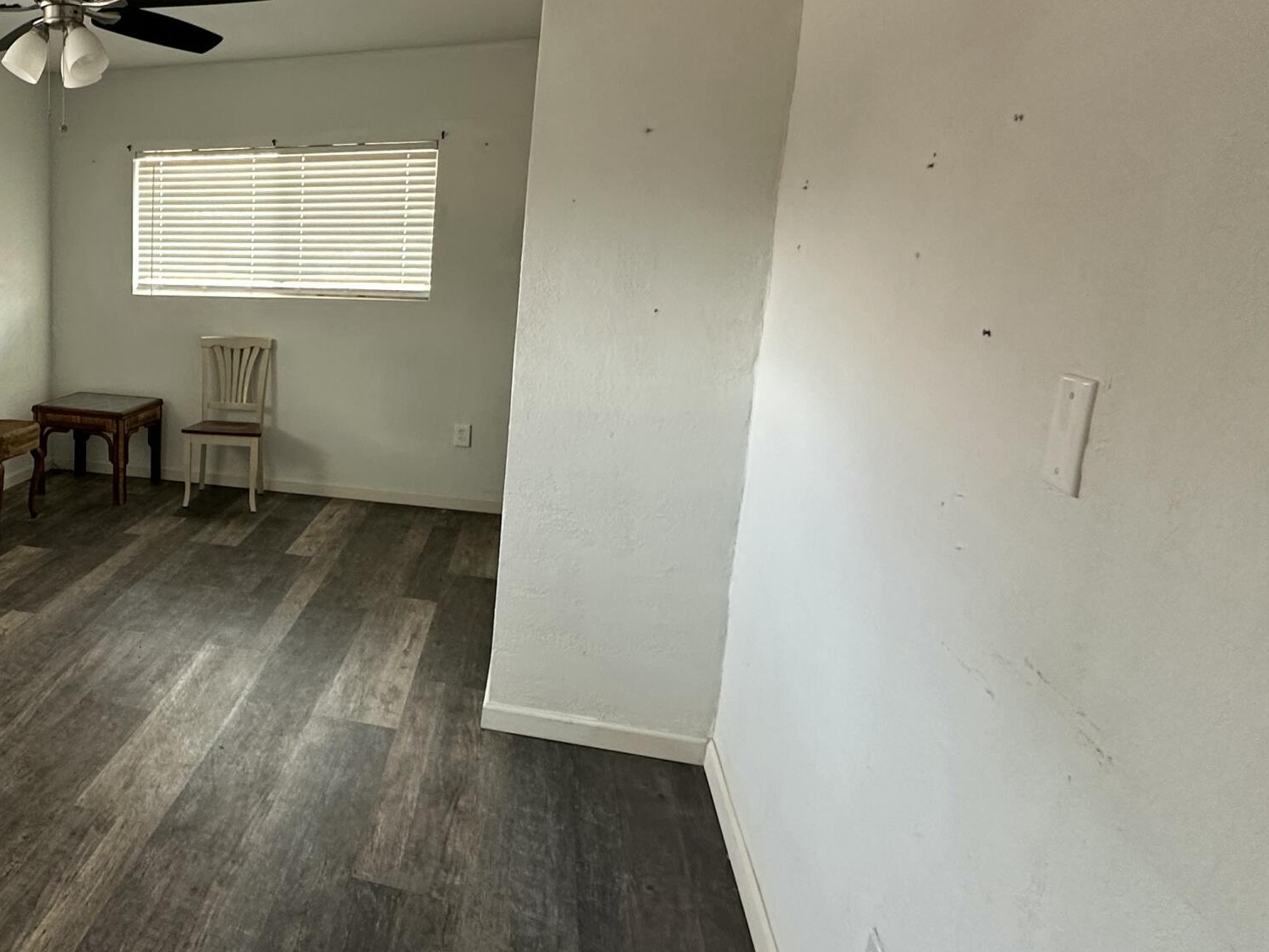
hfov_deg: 53.9
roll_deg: +0.6
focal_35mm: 28
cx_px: 86
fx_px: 1026
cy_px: 415
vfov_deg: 49.6
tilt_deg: -8.5
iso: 200
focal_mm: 2.22
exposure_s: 1/60
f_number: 2.2
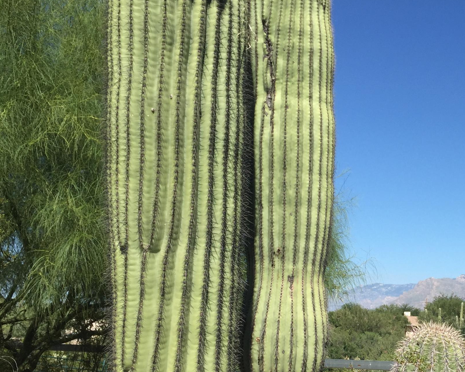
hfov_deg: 33.8
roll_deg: -1.5
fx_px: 729
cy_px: 286
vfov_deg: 28.1
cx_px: 402
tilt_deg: +1.5
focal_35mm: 53
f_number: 2.2
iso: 32
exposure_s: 1/1980
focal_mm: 4.15
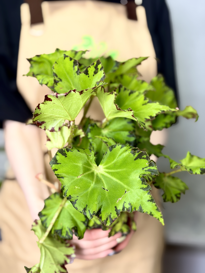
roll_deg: -1.8
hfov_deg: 30.3
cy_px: 136
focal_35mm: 48
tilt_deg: -13.7
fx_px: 379
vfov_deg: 39.7
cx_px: 102
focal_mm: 6.76
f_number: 1.78
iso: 50
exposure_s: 1/121
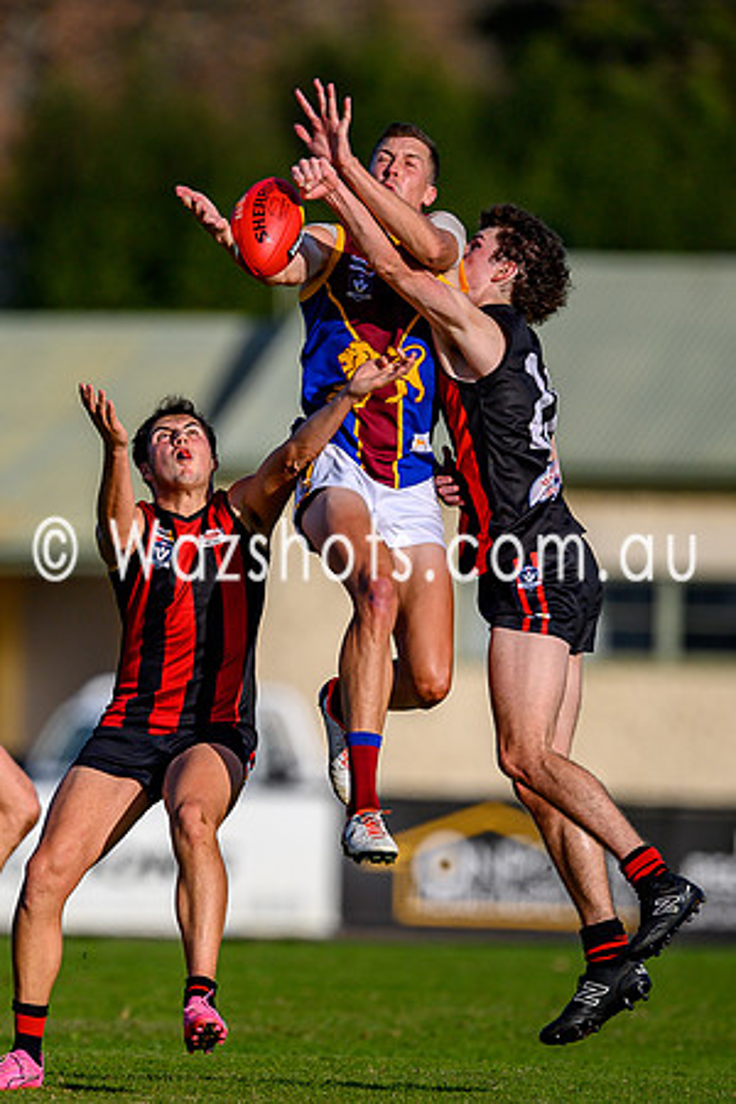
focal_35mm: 854
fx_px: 26178
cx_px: 148
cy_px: 585
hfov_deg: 1.6
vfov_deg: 2.4
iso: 140
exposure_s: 1/2500
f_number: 4
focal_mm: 500
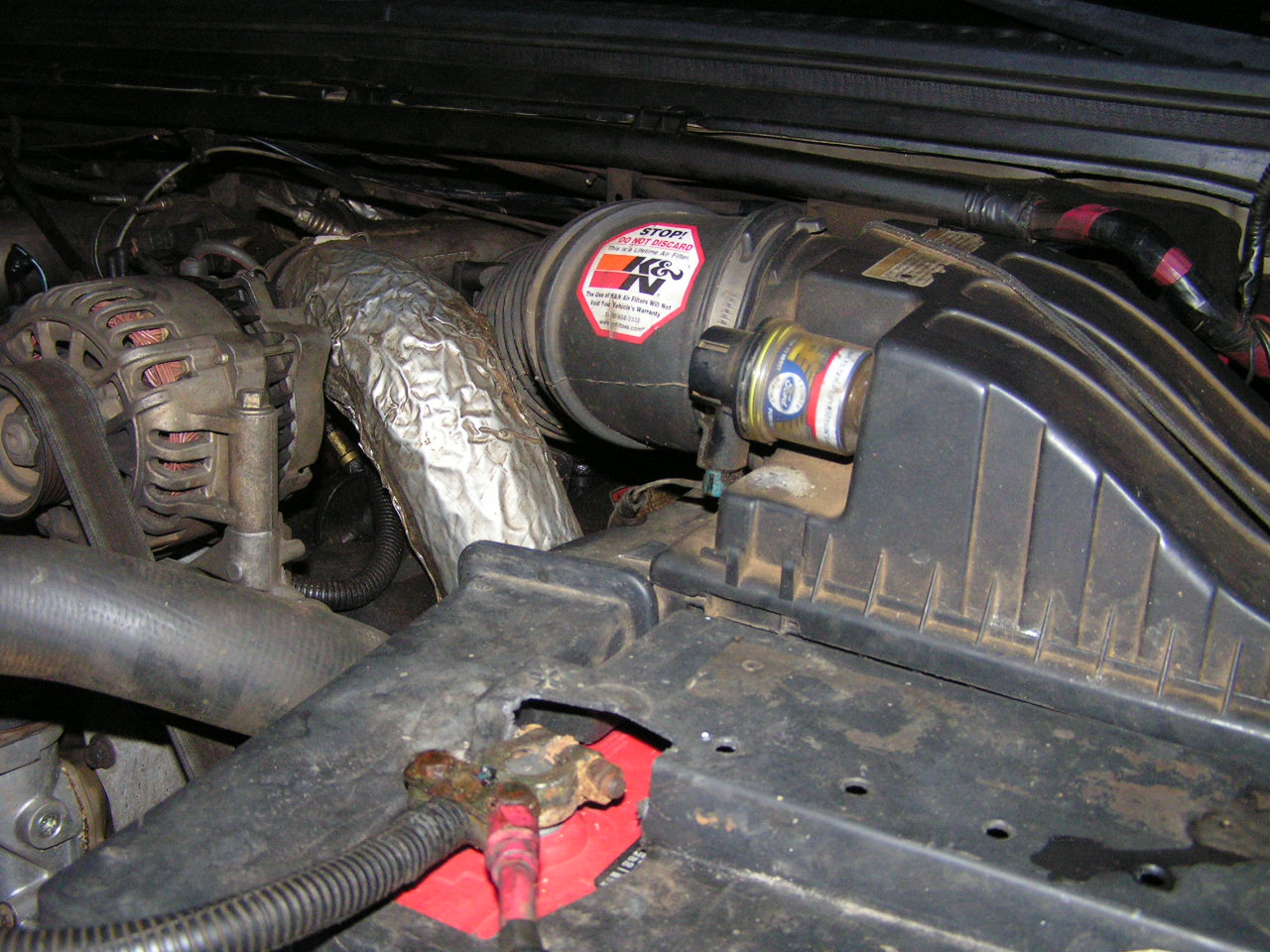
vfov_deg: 37.7
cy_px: 476
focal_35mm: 38
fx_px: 1394
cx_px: 635
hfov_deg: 49.0
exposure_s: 1/40
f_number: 2.8
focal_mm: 6.3
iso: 200
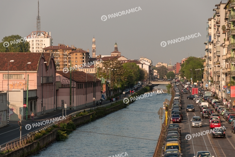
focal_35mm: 158
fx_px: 1028
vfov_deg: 8.7
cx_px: 118
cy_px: 78
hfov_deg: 13.0
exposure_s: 1/400
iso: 100
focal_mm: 105
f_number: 5.6
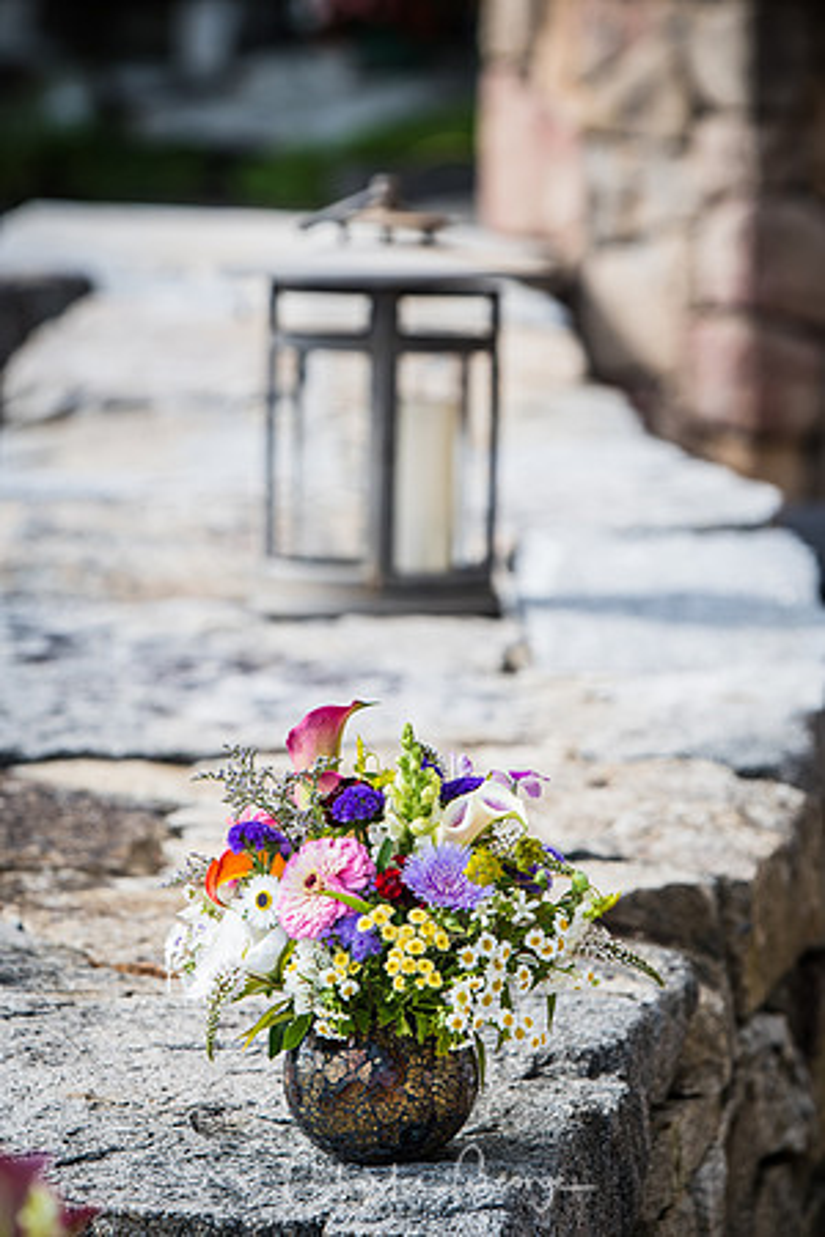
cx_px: 412
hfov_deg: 5.7
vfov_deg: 8.6
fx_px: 8249
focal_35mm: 240
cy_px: 618
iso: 200
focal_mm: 160
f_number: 4
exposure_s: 1/500
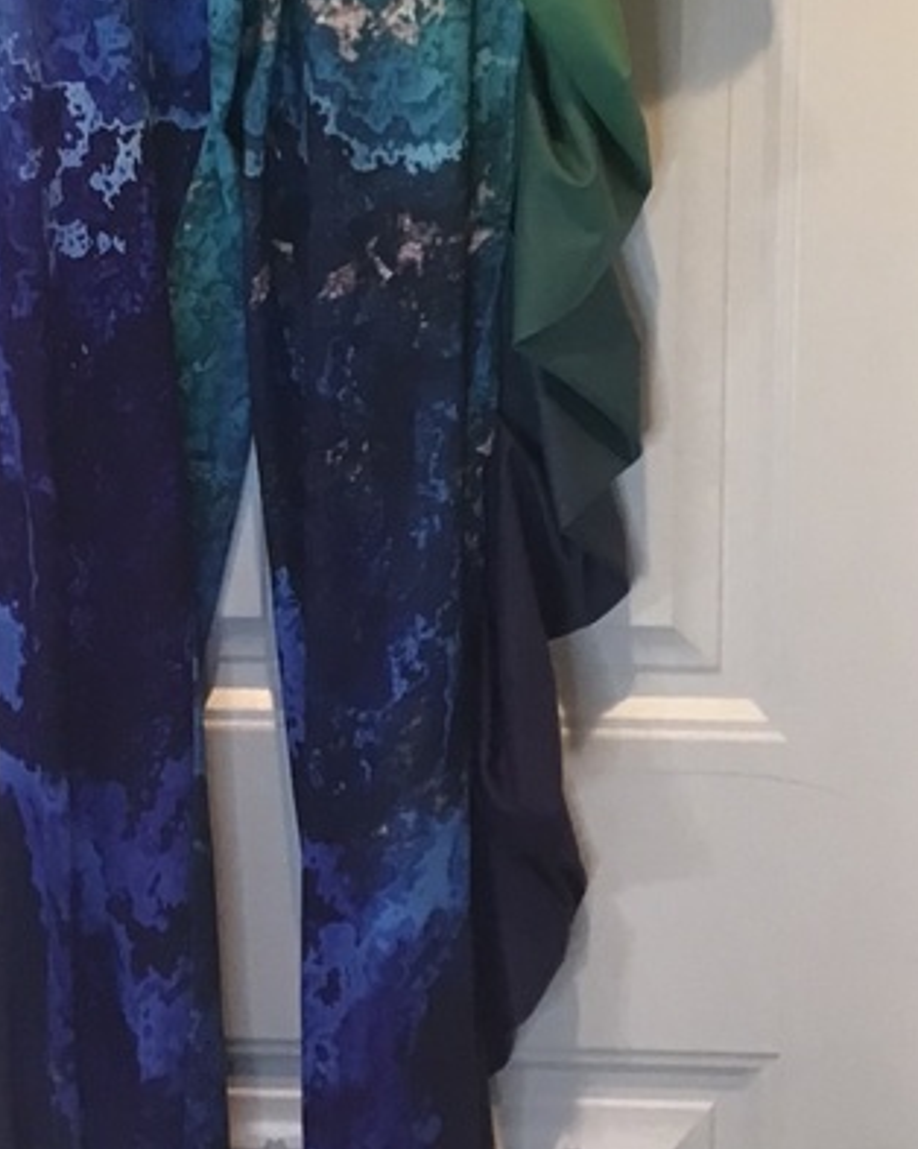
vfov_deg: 24.0
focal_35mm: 77
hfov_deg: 19.8
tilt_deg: -8.9
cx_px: 325
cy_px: 85
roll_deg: +0.2
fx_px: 2617
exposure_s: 1/30
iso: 80
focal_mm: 3.3
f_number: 2.4
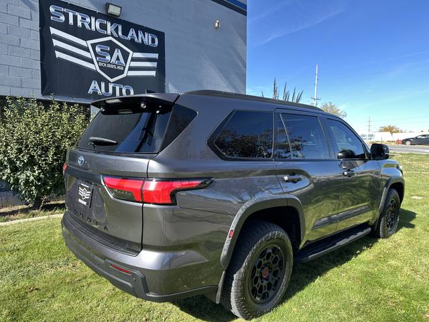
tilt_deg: -2.2
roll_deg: +0.6
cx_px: 214
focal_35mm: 24
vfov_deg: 56.8
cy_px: 161
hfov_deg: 71.6
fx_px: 297
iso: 80
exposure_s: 1/555
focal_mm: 6.86
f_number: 1.78
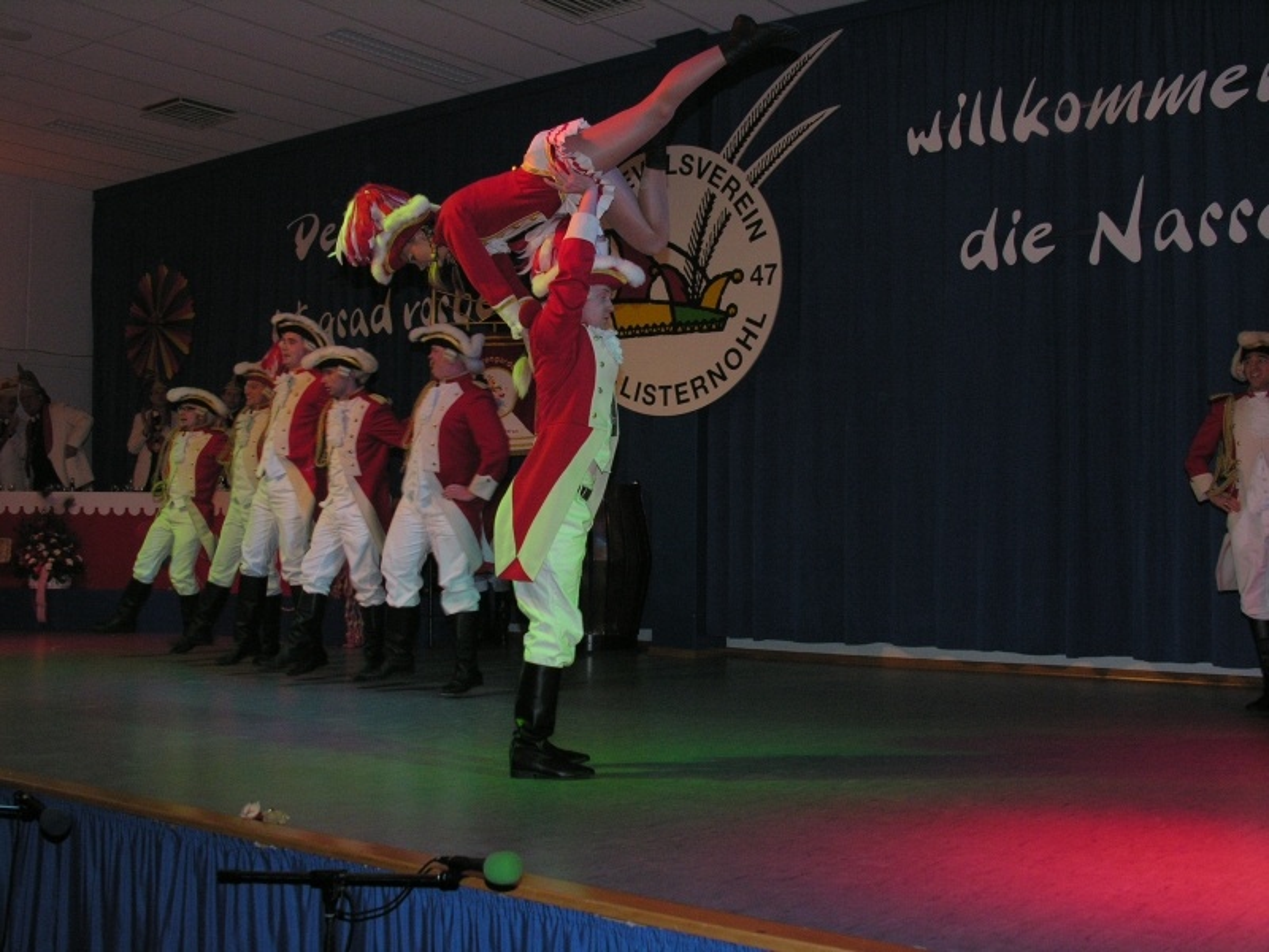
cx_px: 634
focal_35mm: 40
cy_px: 476
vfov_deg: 36.0
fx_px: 1466
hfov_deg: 46.8
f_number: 4.1
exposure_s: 1/60.1
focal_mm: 10.2
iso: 200
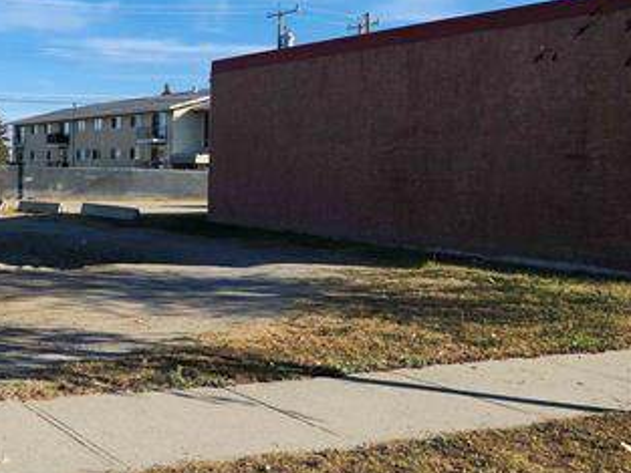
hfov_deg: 36.1
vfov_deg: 30.9
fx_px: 857
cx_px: -10
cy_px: 203
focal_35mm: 47
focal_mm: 6.4
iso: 12
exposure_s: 1/942
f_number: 1.8
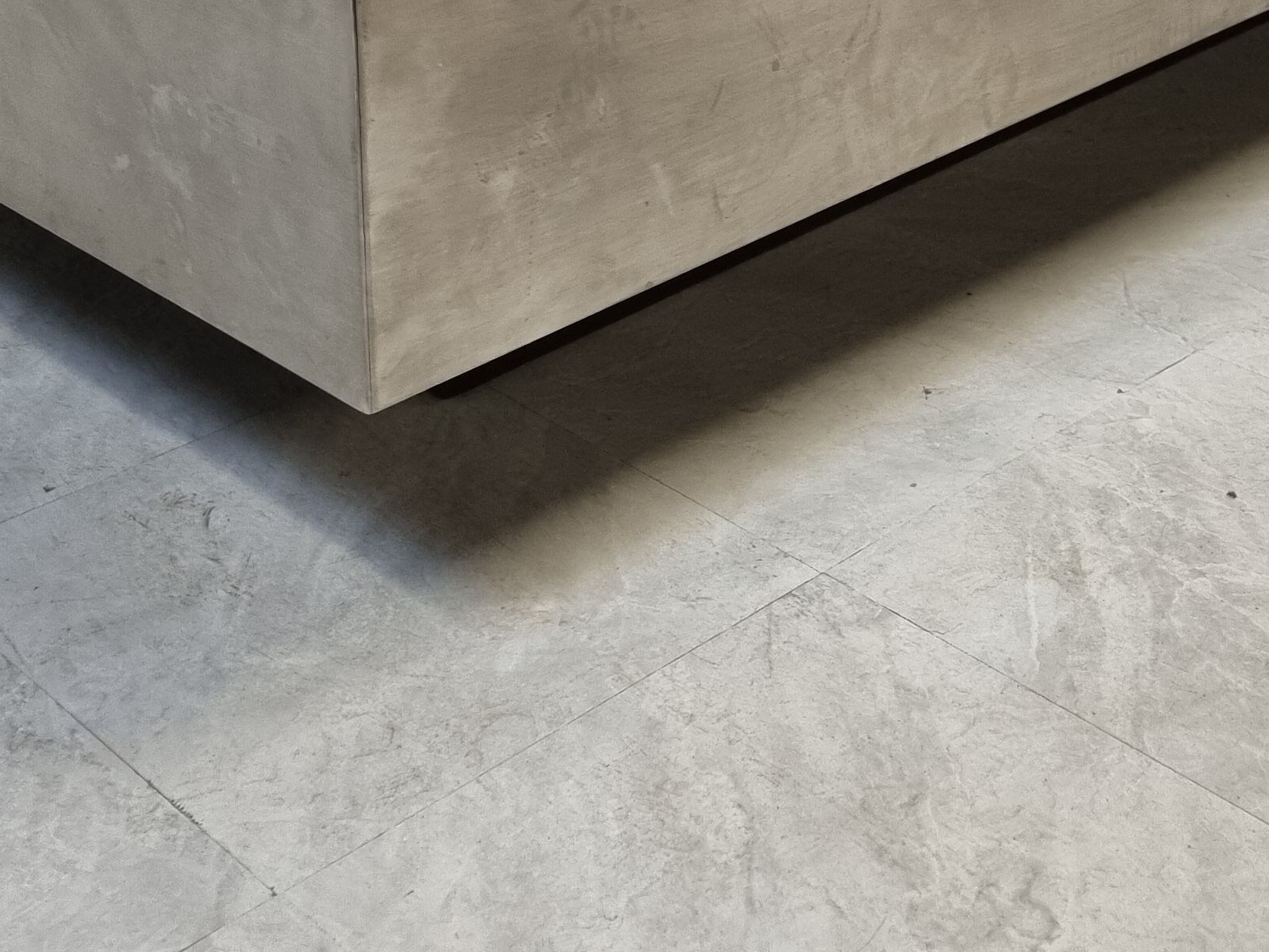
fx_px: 2383
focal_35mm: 65
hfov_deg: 29.8
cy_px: -187
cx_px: 657
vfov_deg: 21.1
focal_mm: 5.4
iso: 200
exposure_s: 1/100
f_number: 1.8
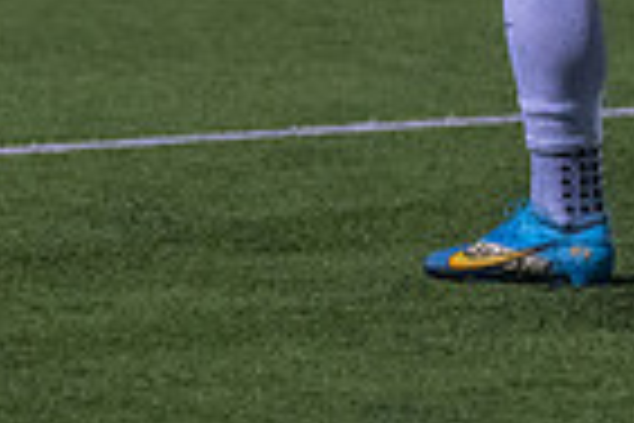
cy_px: -453
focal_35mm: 685
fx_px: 12063
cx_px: 1072
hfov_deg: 3.0
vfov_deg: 2.0
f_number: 2.8
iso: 3200
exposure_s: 1/1000
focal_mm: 108
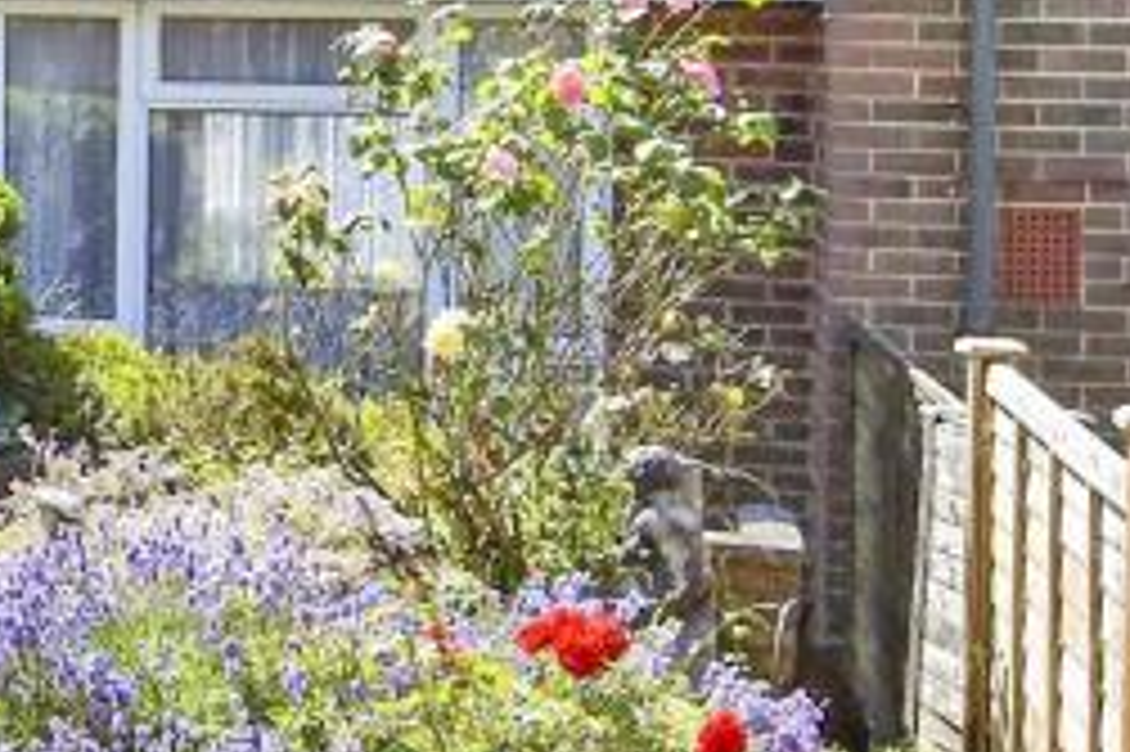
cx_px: -644
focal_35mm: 102
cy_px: 16
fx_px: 3199
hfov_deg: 17.6
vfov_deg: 13.2
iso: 400
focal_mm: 17
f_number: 8
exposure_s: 1/1000
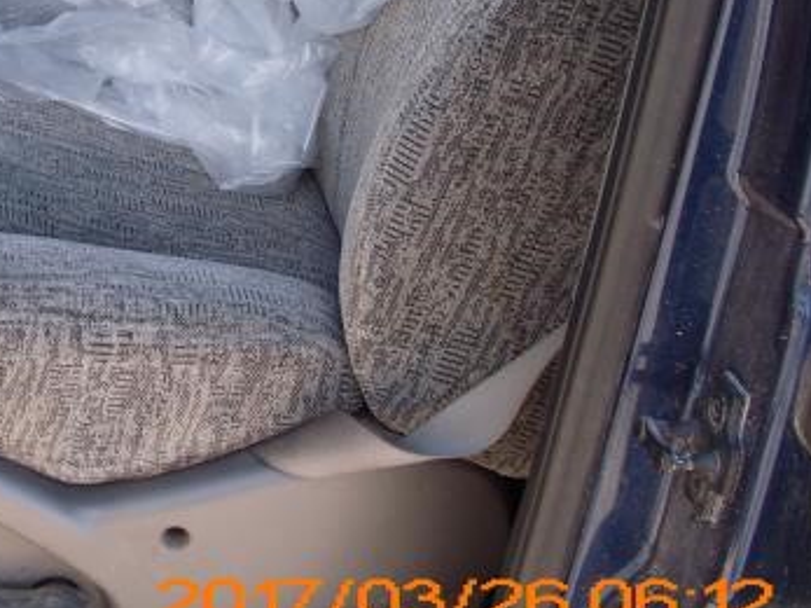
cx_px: -35
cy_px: -23
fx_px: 1944
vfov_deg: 17.3
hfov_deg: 22.5
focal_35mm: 83
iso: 100
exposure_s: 1/160
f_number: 3.1
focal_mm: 6.3
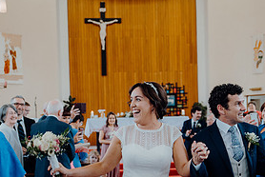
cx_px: 163
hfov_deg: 27.6
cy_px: 156
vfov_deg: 18.4
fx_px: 538
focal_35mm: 73
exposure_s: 1/200
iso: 640
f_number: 2.8
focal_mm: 35
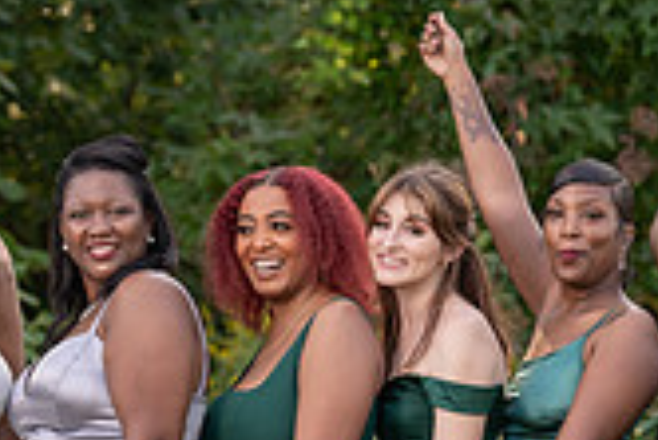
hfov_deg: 3.8
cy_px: 539
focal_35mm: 540
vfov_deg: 2.5
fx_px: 9878
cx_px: 78
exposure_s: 1/200
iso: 160
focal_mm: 147
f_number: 4
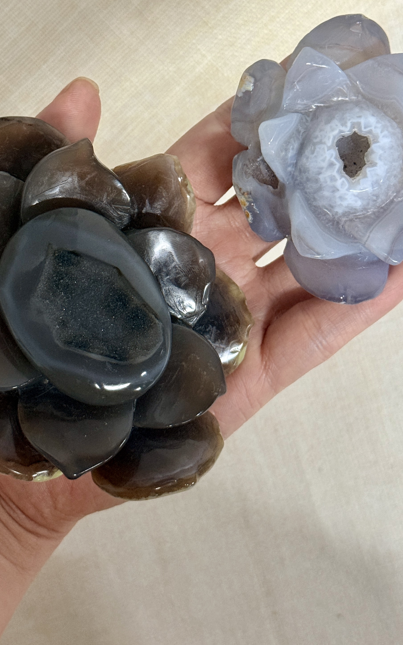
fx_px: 1247
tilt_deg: -86.3
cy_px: 256
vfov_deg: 28.9
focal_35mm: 71
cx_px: 166
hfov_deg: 18.3
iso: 200
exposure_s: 1/50
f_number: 1.78
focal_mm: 6.76
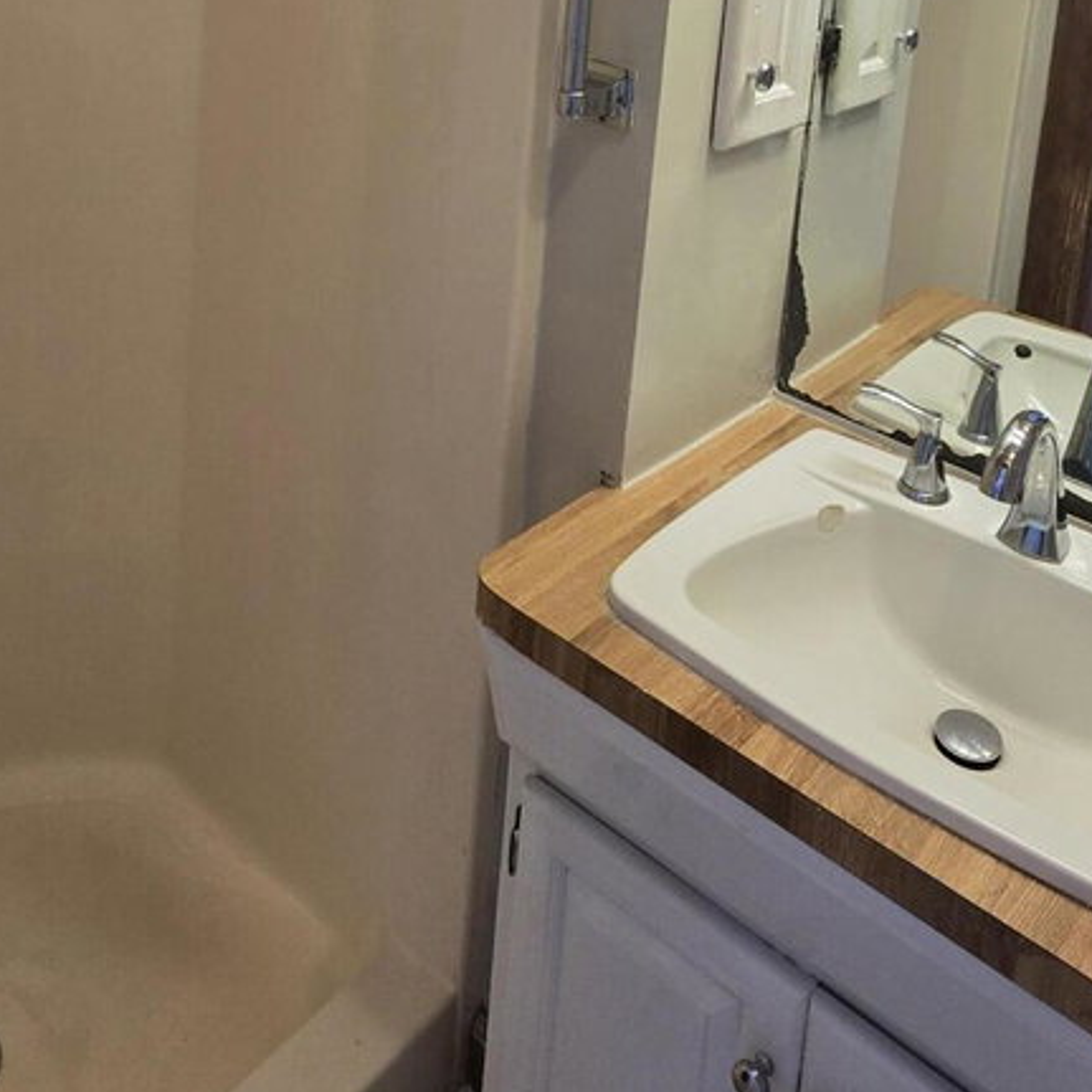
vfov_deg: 42.9
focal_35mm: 32
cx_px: 557
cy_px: -35
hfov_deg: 51.1
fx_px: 1142
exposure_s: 1/60
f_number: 2.2
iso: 50
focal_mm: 2.2
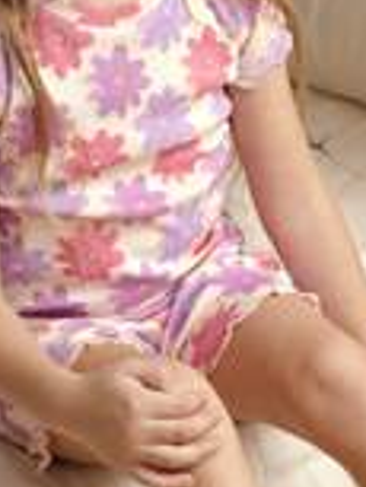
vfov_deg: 12.6
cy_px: 248
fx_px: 2210
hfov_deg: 9.5
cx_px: 263
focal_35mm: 157
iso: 640
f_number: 5.6
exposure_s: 1/160
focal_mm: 50
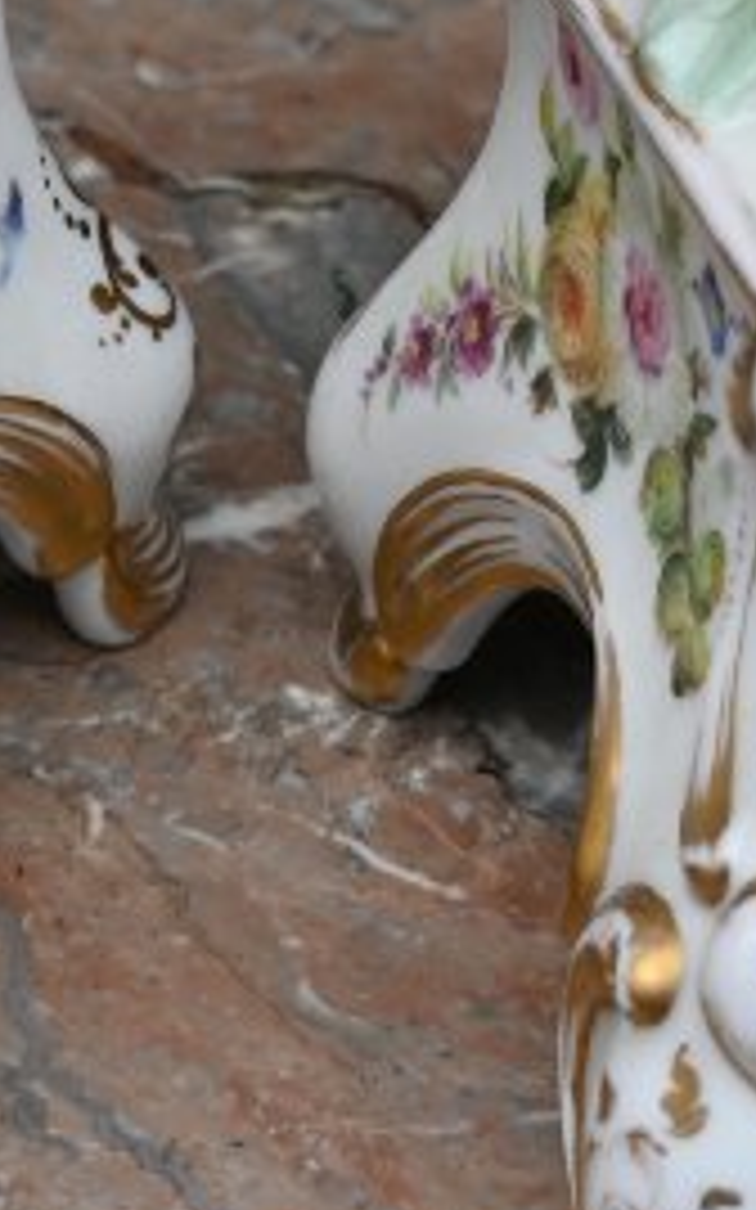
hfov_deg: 9.8
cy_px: -486
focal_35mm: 133
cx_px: 207
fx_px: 4391
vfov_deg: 14.8
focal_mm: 19.5
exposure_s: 1/250
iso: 200
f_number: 4.5
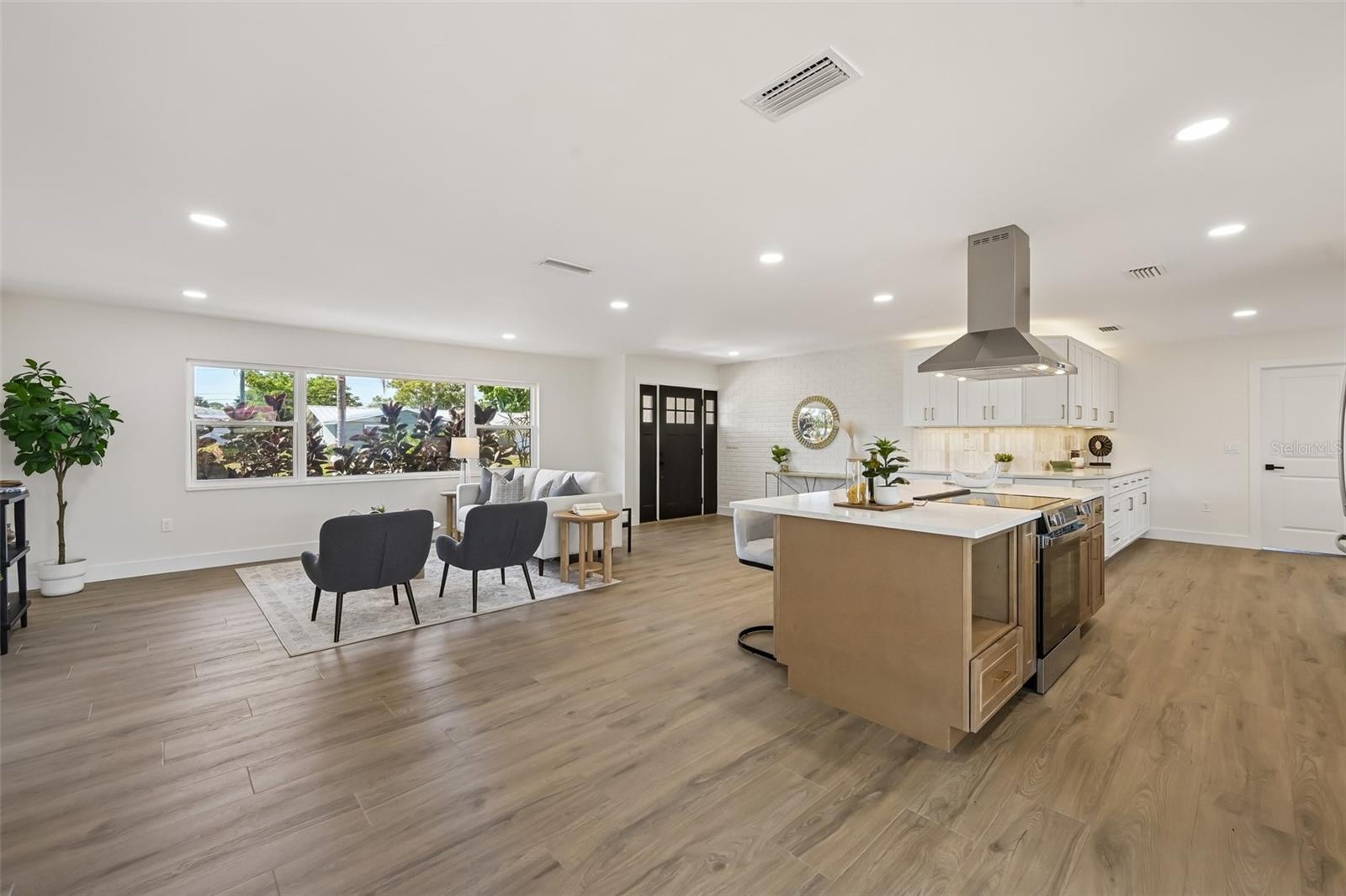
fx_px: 523
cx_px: 673
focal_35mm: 14
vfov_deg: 81.2
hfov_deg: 104.3
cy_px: 448
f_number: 8
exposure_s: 1/40
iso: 400
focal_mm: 14
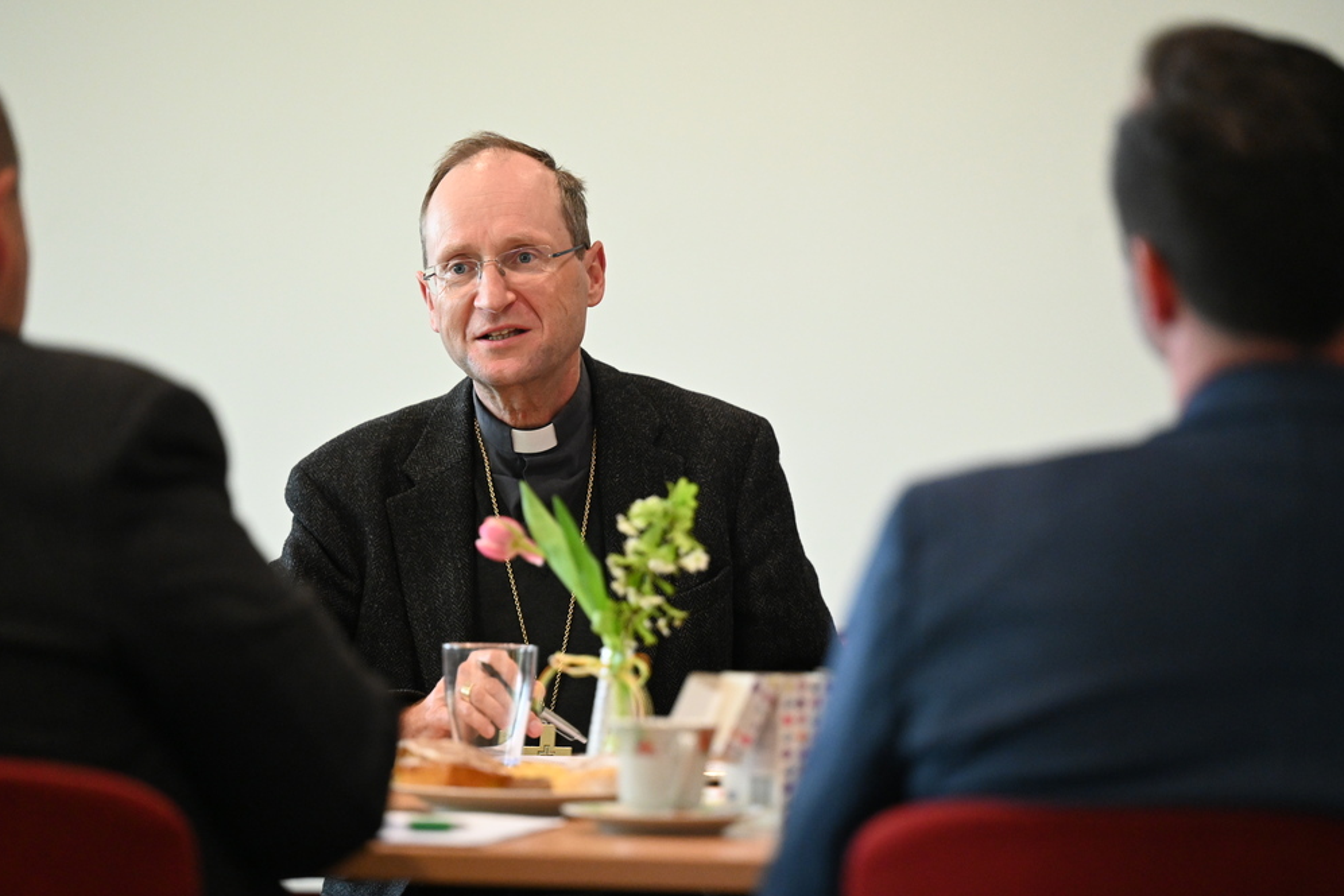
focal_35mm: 181
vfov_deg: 7.6
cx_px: 677
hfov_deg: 11.4
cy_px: 496
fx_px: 6758
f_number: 2.8
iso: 3200
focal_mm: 160
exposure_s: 1/200
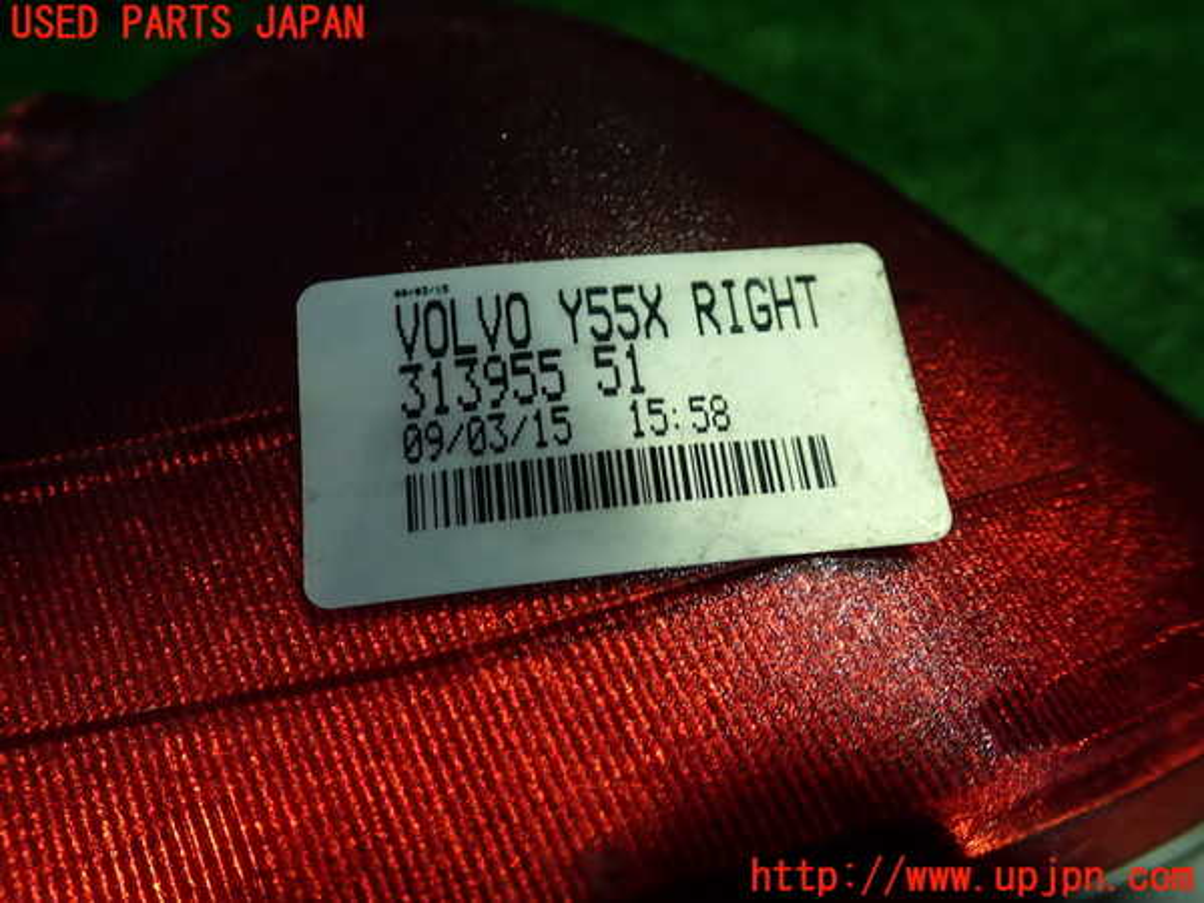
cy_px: 452
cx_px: 602
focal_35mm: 30
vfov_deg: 46.8
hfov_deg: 60.0
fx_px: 1043
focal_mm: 5.4
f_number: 2.3
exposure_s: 1/60
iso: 100
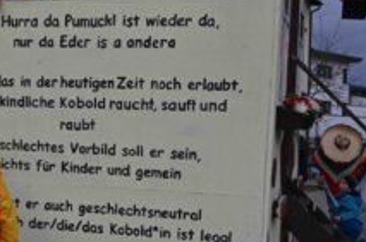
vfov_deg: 17.2
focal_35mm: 79
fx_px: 801
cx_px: 38
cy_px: 139
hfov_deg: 25.0
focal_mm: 42
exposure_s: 1/1250
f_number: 18
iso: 2500
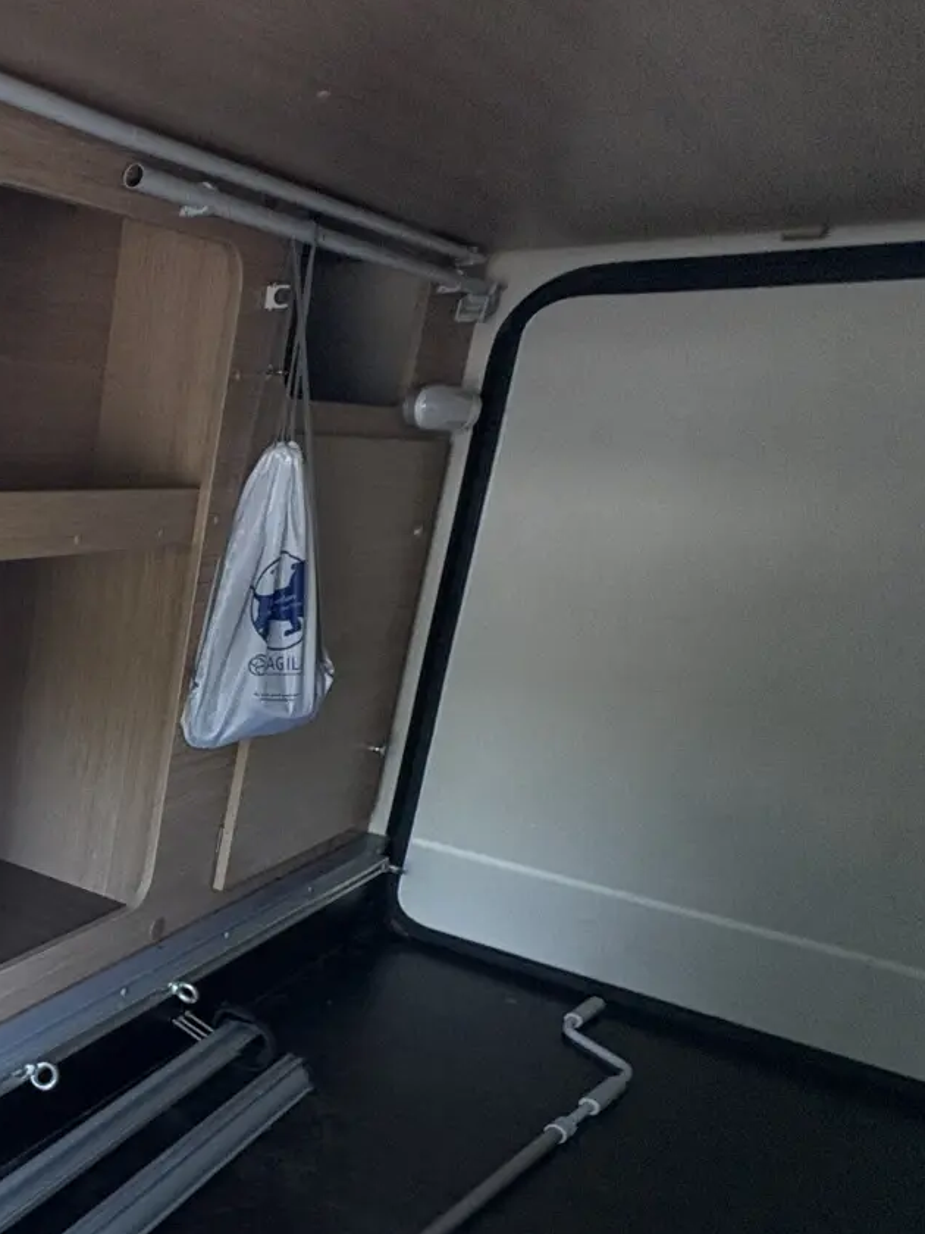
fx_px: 1140
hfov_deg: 34.1
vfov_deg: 55.9
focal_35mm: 32
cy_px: 799
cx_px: -226
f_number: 2.2
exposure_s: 1/60
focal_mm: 2.22
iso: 125
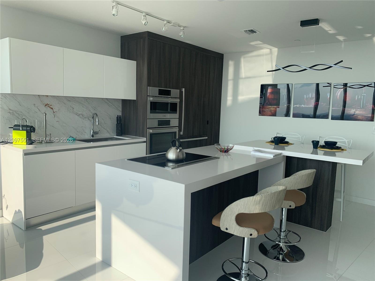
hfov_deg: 67.3
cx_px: 188
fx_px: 282
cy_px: 140
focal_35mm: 26
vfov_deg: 53.1
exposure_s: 1/452
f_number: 1.8
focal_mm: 4.25
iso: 25
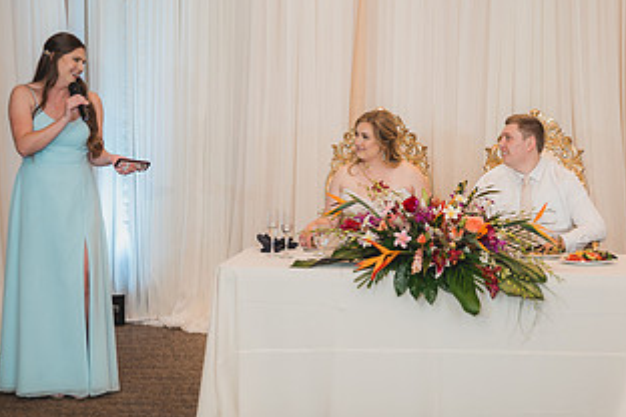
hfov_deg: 21.9
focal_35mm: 93
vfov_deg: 14.7
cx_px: 383
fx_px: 1617
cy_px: 203
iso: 200
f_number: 1.2
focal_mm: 50
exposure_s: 1/250
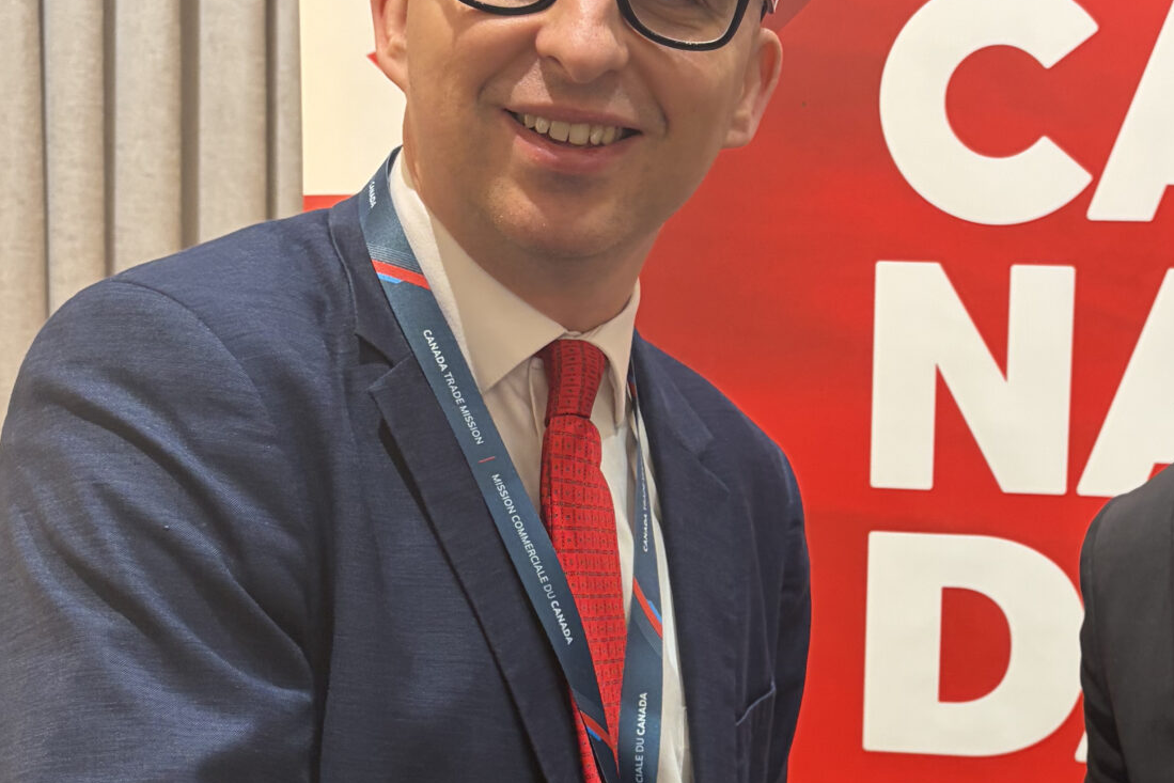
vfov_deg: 21.4
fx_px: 2055
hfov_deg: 31.0
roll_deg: -2.1
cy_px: 565
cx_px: 948
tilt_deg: -7.4
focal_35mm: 63
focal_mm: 5.96
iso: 125
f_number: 1.6
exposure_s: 1/63
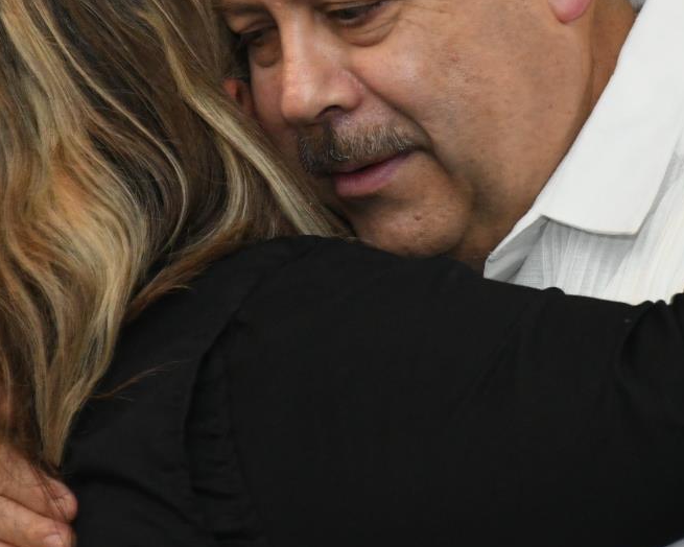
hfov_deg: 5.6
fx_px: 7045
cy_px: 207
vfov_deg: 4.4
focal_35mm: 348
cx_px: 442
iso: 3200
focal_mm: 100
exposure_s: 1/125
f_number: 5.6
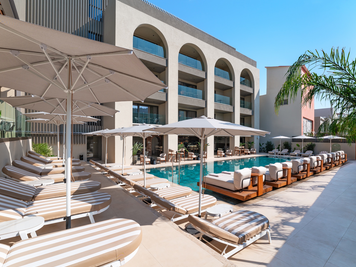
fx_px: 165
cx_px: 168
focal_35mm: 16
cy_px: 141
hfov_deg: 94.4
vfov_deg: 78.0
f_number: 8
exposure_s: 1/125
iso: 100
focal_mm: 14
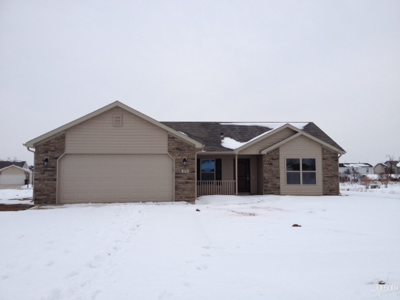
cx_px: 200
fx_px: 404
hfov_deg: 52.6
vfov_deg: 40.7
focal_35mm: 35
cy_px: 150
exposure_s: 1/1623
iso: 50
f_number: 2.4
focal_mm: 4.28
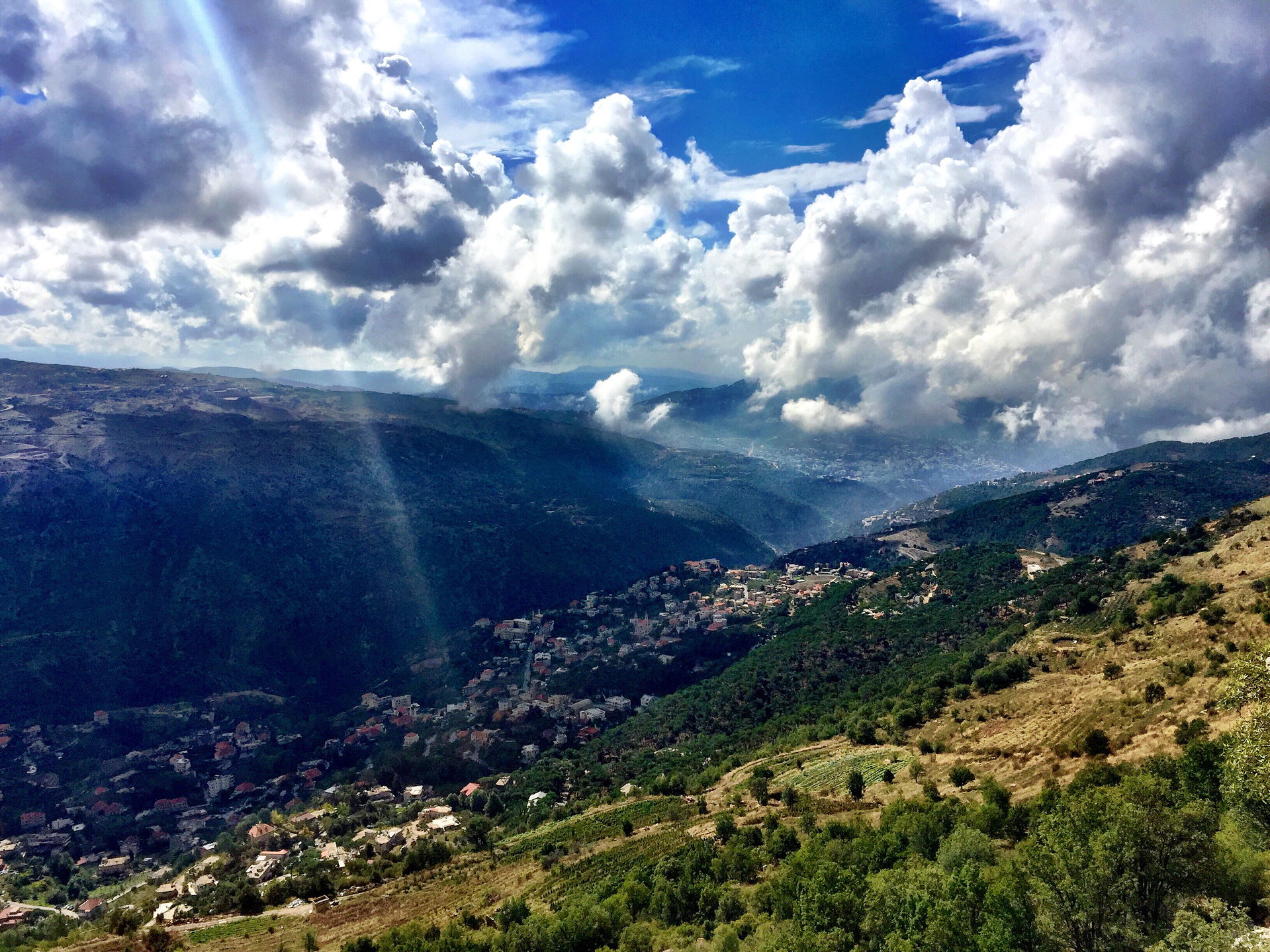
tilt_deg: -5.9
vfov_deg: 48.2
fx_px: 1064
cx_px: 635
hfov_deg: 61.7
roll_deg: +1.0
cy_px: 476
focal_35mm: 29
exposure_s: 1/5650
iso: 32
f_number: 2.2
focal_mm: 4.15
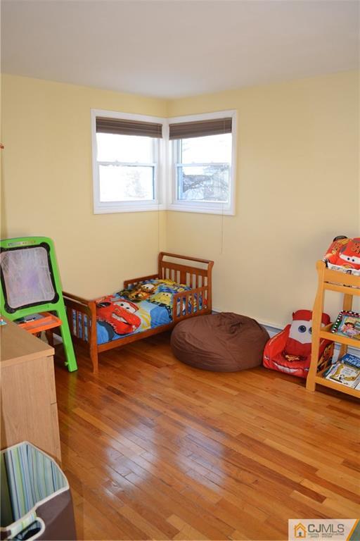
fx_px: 405
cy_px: 270
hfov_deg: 47.9
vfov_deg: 67.4
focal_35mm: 27
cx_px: 180
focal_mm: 18
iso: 250
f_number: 4
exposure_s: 1/125
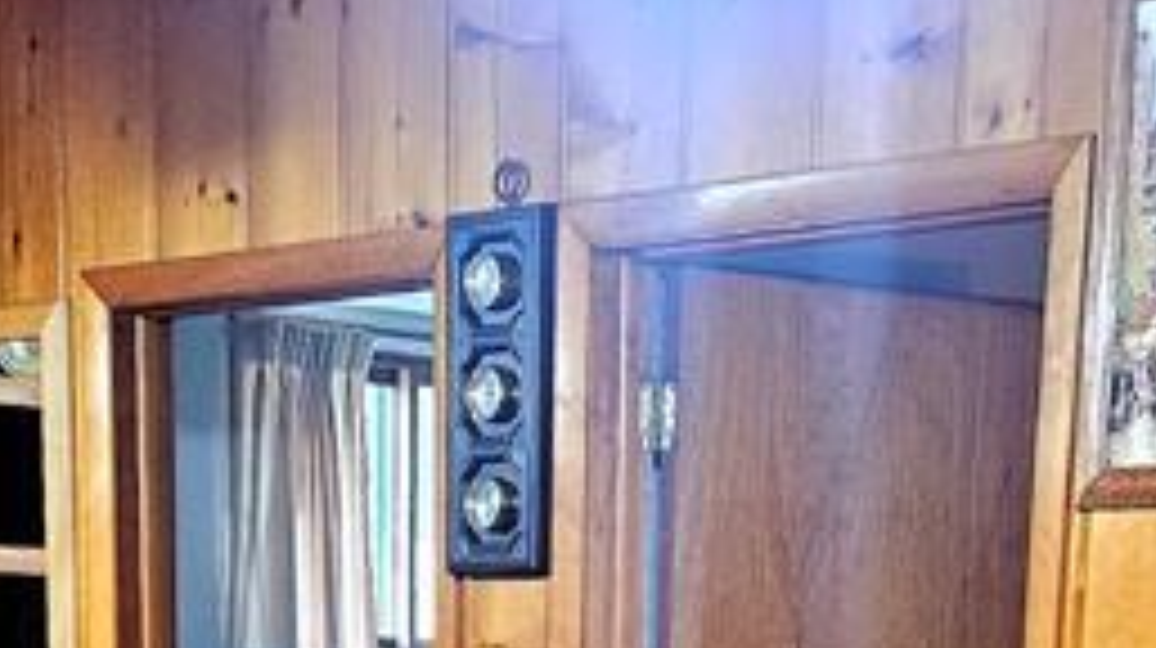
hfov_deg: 21.4
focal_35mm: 100
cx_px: 558
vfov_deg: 10.6
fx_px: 3062
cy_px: 1467
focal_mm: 5.4
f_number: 1.8
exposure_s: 1/120
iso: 640
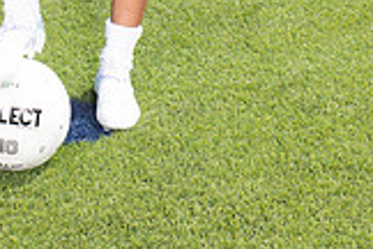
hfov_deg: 15.9
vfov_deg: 9.9
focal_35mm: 128
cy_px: -267
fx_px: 1326
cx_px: 90
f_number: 7.1
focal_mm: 46
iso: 125
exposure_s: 1/320
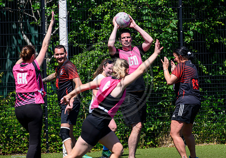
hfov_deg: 7.8
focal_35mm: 261
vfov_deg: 5.4
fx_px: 1665
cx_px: 142
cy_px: 58
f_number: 4
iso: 250
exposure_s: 1/2500
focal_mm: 200
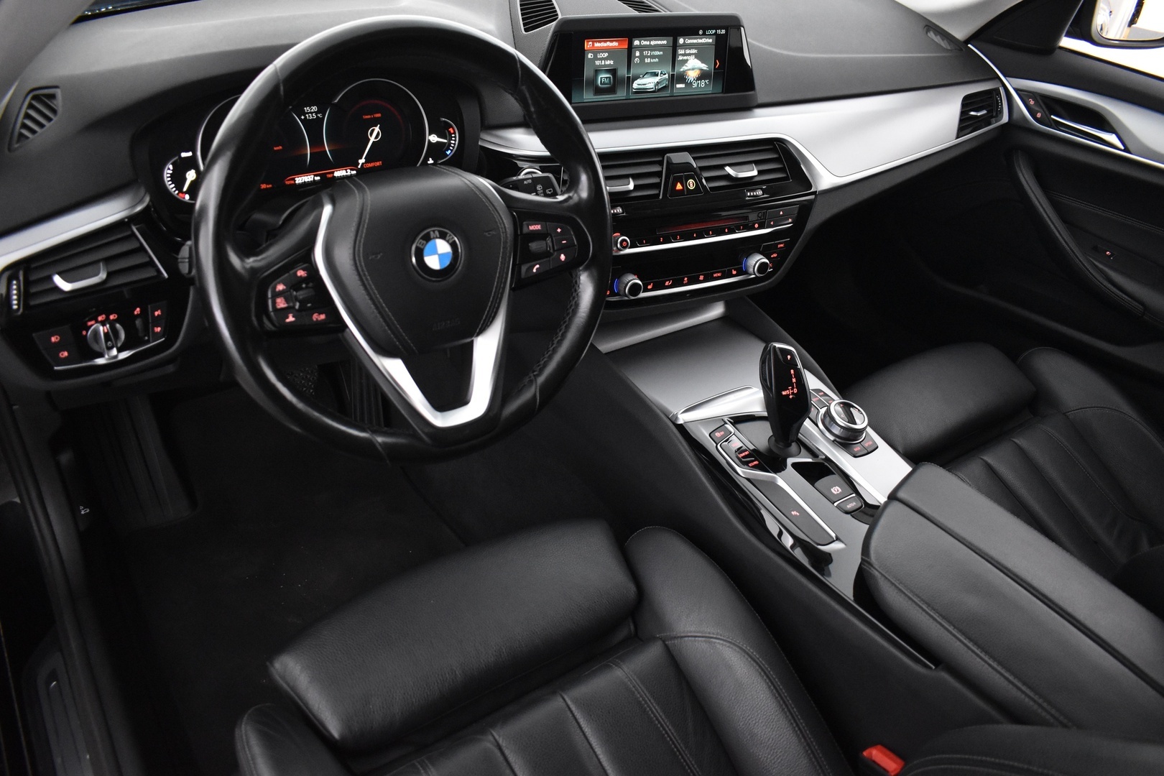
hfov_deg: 67.4
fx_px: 873
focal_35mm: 27
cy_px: 388
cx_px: 582
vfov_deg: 47.9
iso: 3200
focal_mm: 18
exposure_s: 1/30
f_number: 3.5
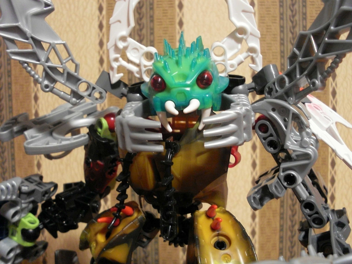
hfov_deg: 49.0
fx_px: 386
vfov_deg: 37.7
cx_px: 176
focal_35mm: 38
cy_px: 132
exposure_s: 1/10
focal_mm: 6.3
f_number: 2.8
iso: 400
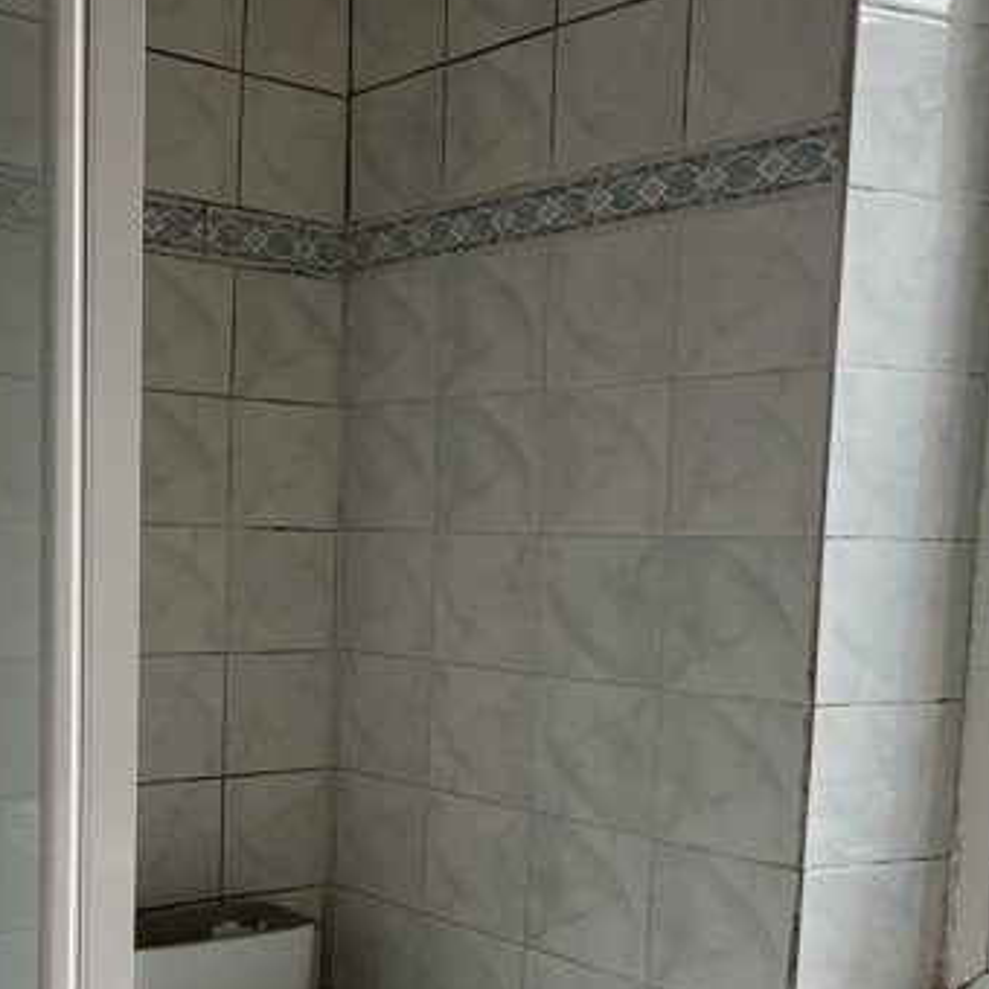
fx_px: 1745
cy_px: 733
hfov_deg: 31.4
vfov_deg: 31.1
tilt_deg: -7.7
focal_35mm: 54
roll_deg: -1.3
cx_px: 337
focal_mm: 5.1
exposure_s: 1/121
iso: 125
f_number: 1.6
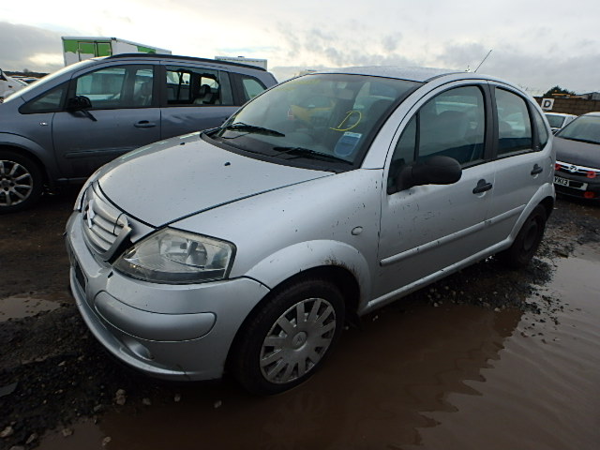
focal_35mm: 21
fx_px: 364
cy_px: 225
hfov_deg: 79.0
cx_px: 300
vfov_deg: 63.4
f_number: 3.5
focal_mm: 3.7
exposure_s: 1/320
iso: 125
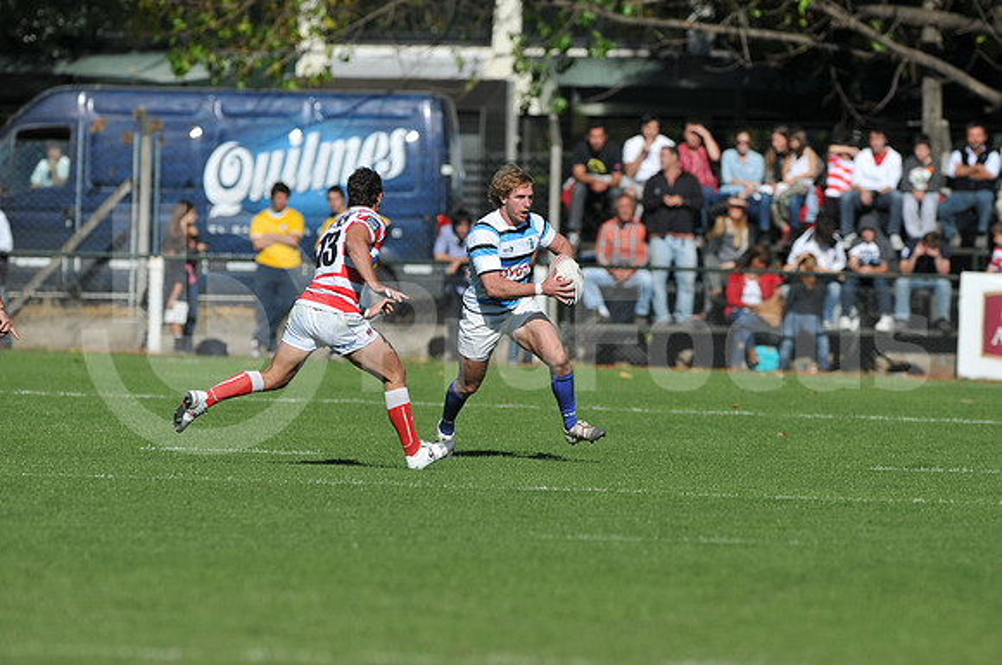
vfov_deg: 3.0
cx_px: 501
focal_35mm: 450
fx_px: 12507
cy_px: 332
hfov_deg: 4.6
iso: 200
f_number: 3.5
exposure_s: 1/4000
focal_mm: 300
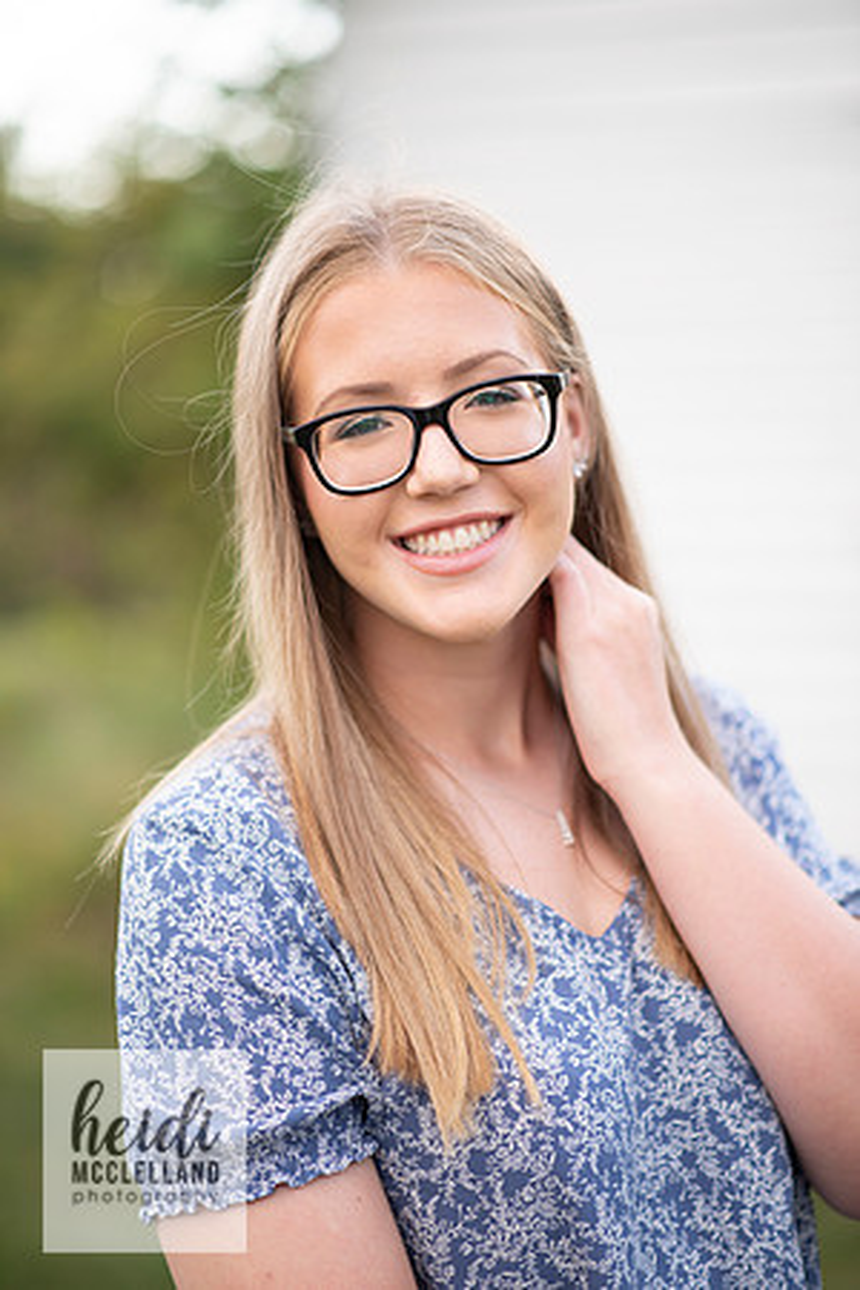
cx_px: 430
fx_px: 3046
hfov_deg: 16.1
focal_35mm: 85
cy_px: 645
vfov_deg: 23.9
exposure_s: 1/400
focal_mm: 85
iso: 125
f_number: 1.8
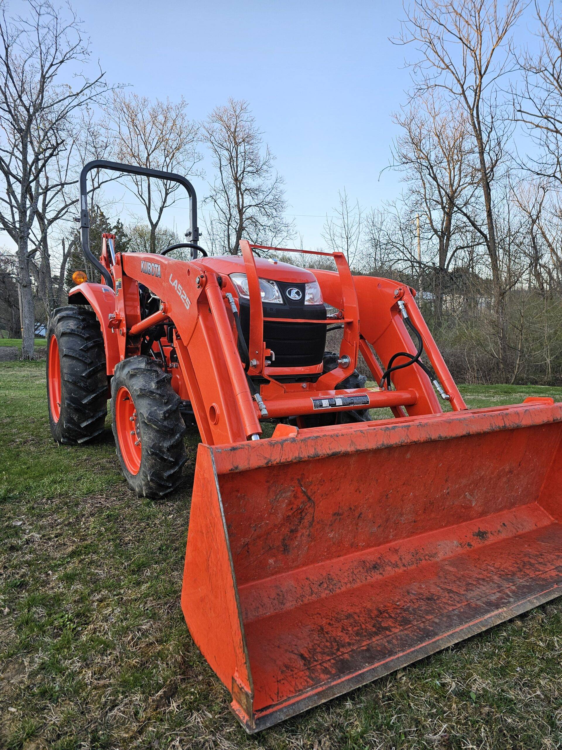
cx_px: 281
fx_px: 498
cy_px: 375
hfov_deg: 58.9
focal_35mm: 23
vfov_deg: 73.9
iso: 32
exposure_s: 1/180
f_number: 1.7
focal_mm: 6.3
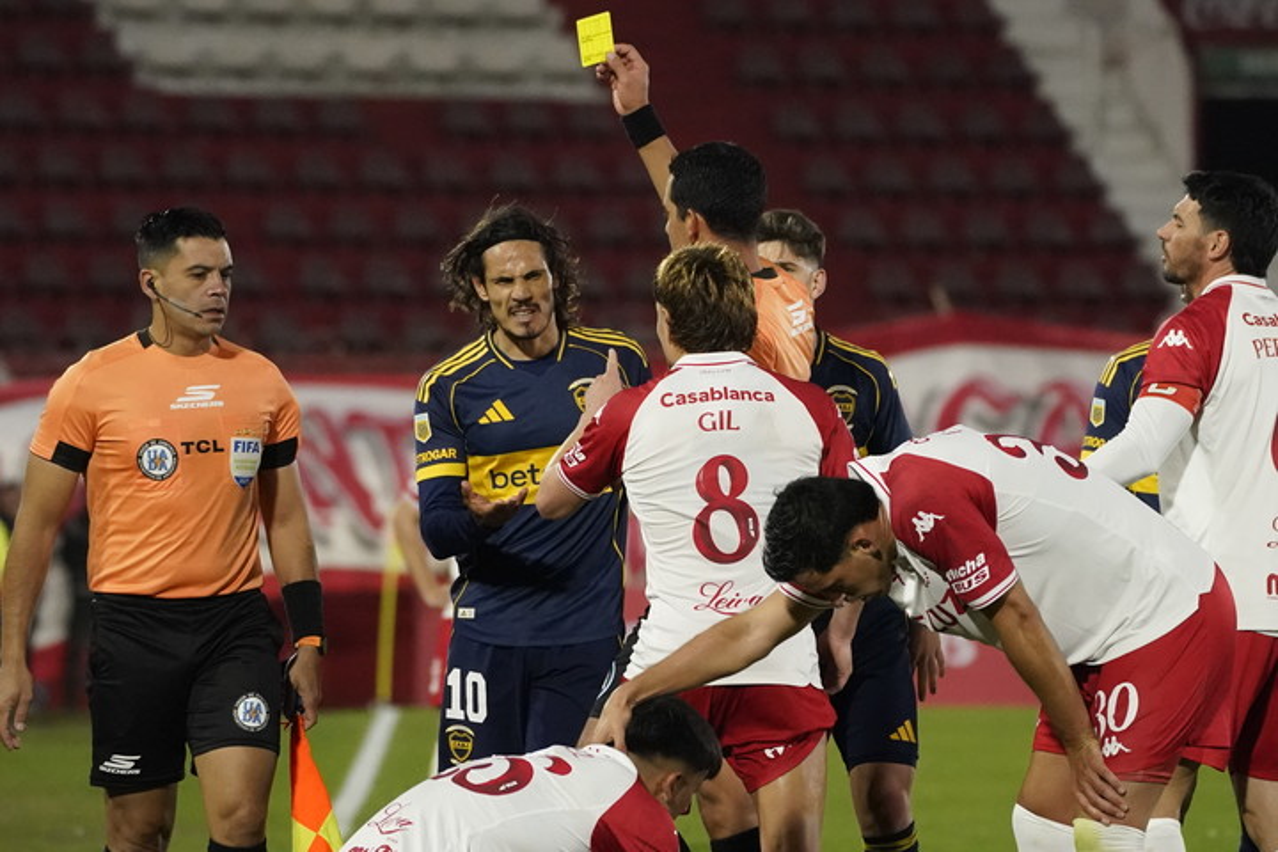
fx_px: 14092
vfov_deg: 3.5
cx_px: 639
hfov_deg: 5.2
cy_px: 426
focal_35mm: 397
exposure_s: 1/2000
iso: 8000
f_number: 5.6
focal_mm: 265
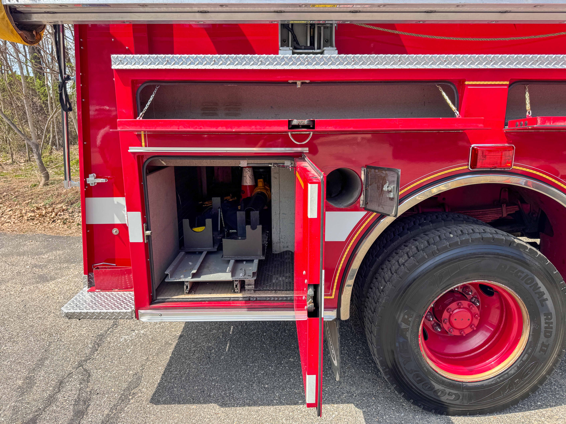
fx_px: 392
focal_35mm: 24
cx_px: 283
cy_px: 212
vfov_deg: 56.8
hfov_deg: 71.6
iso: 80
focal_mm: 6.76
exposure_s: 1/900
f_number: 1.8
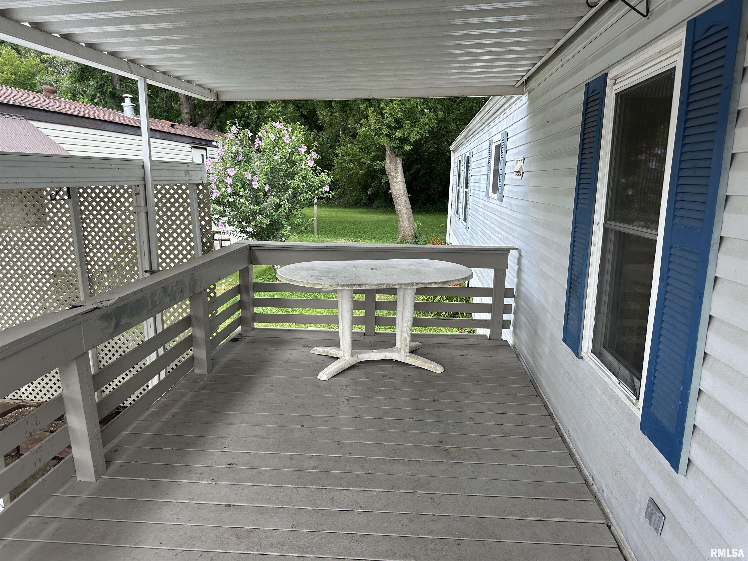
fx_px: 519
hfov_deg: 71.6
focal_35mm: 24
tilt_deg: -9.5
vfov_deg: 56.8
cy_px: 280
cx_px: 374
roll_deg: -0.8
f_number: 1.78
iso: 80
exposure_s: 1/454
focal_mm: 6.86
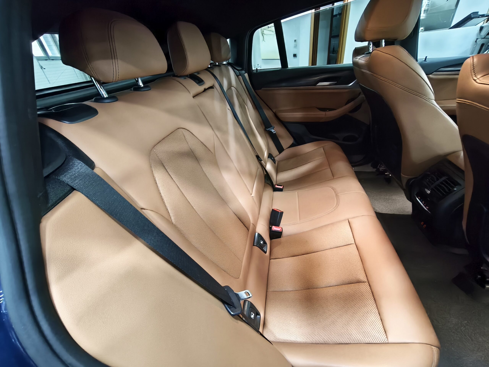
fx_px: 212
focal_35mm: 15
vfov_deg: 81.7
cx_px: 244
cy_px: 184
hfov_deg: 98.2
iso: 3200
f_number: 2.2
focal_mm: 1.91
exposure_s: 1/9.09
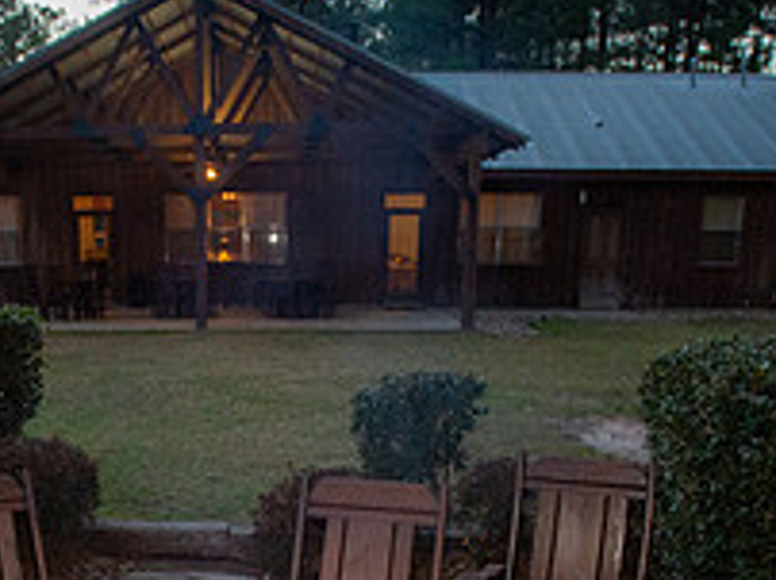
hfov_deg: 39.6
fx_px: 1052
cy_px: 565
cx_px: 219
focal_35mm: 47
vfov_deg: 29.1
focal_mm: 17
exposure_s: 1/200
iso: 4000
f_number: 4.5
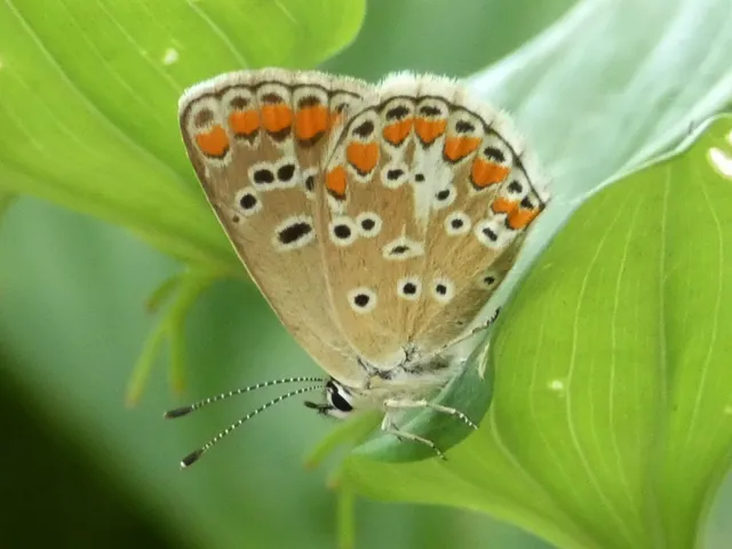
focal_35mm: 138
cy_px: 274
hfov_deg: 14.3
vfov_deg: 10.7
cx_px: 366
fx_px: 2918
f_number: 5.3
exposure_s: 1/80
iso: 640
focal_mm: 24.7
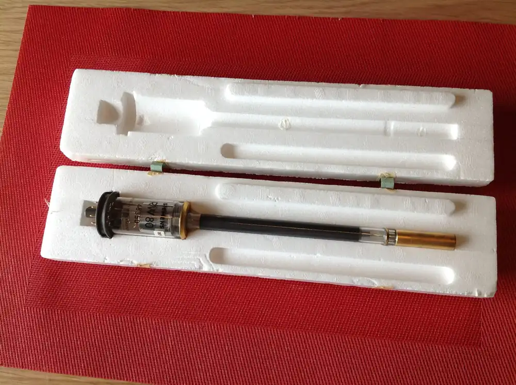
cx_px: 258
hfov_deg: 52.7
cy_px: 192
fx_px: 521
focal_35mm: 35
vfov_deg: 40.6
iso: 50
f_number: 2.4
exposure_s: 1/183
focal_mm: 4.28
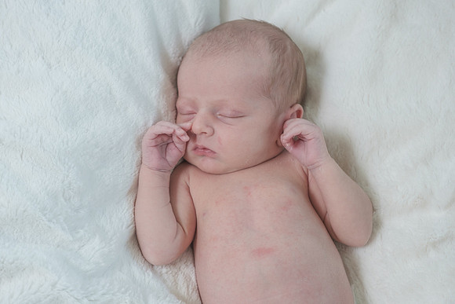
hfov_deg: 31.4
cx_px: 228
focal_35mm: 64
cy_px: 152
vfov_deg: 21.3
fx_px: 809
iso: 800
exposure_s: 1/180
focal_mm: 42.7
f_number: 4
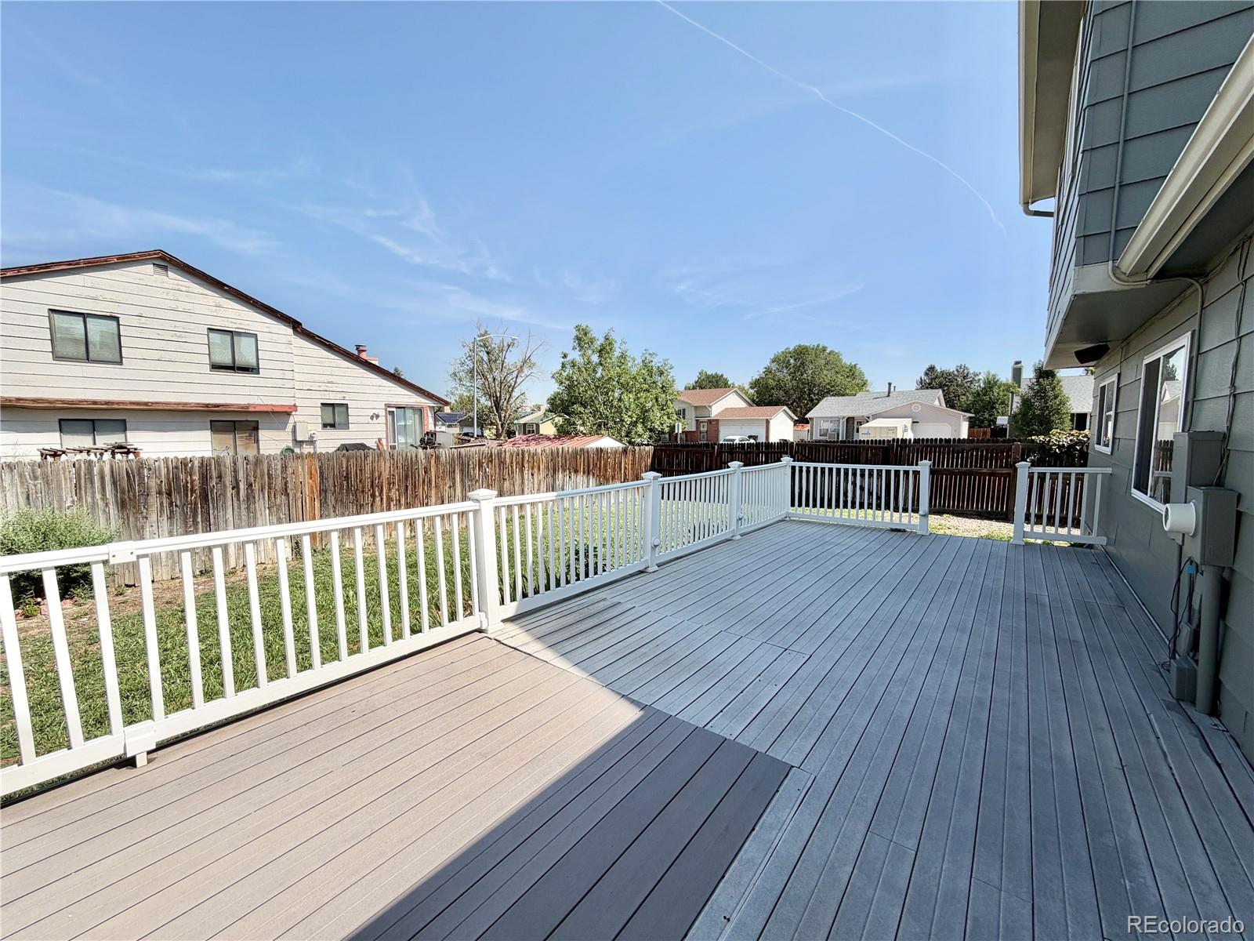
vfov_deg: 85.7
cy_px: 470
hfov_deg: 102.1
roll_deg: +0.4
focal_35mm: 14
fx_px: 507
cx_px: 627
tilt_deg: -5.5
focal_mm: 2.22
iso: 20
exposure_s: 1/1050
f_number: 2.2
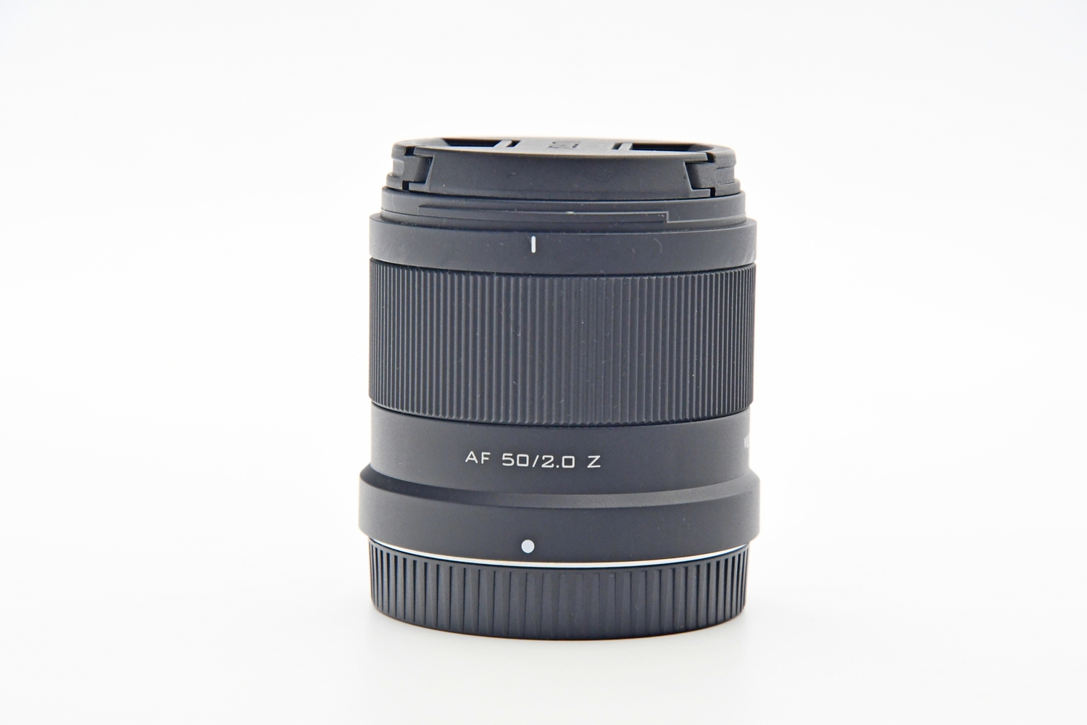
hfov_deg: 17.1
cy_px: 362
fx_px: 3623
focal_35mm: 120
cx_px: 544
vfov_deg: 11.4
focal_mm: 80
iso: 1250
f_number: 8
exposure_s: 1/125
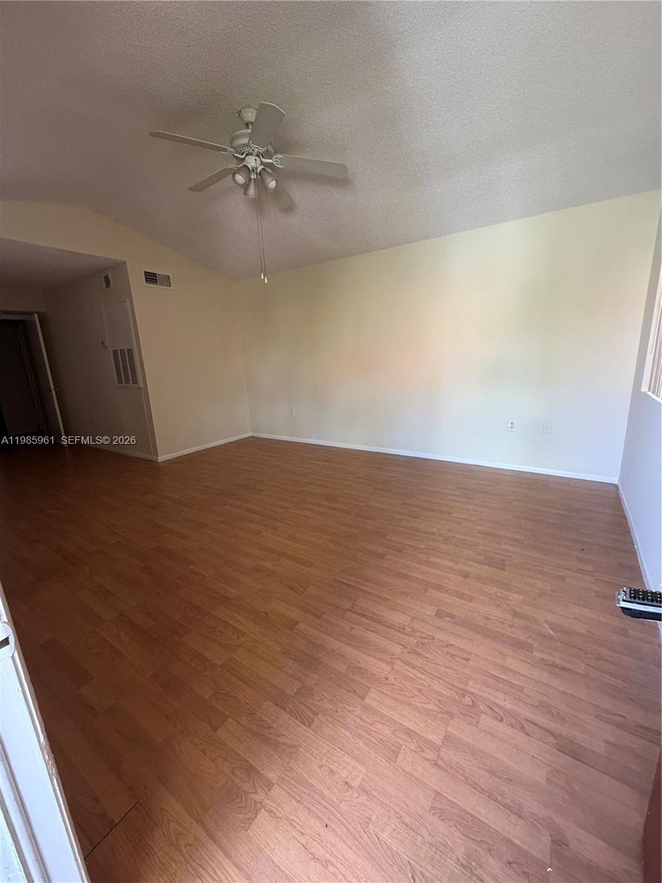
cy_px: 442
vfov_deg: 102.1
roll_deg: +2.3
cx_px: 331
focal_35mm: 14
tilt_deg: -13.0
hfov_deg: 85.7
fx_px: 357
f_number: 2.2
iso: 320
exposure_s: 1/120
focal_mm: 2.22
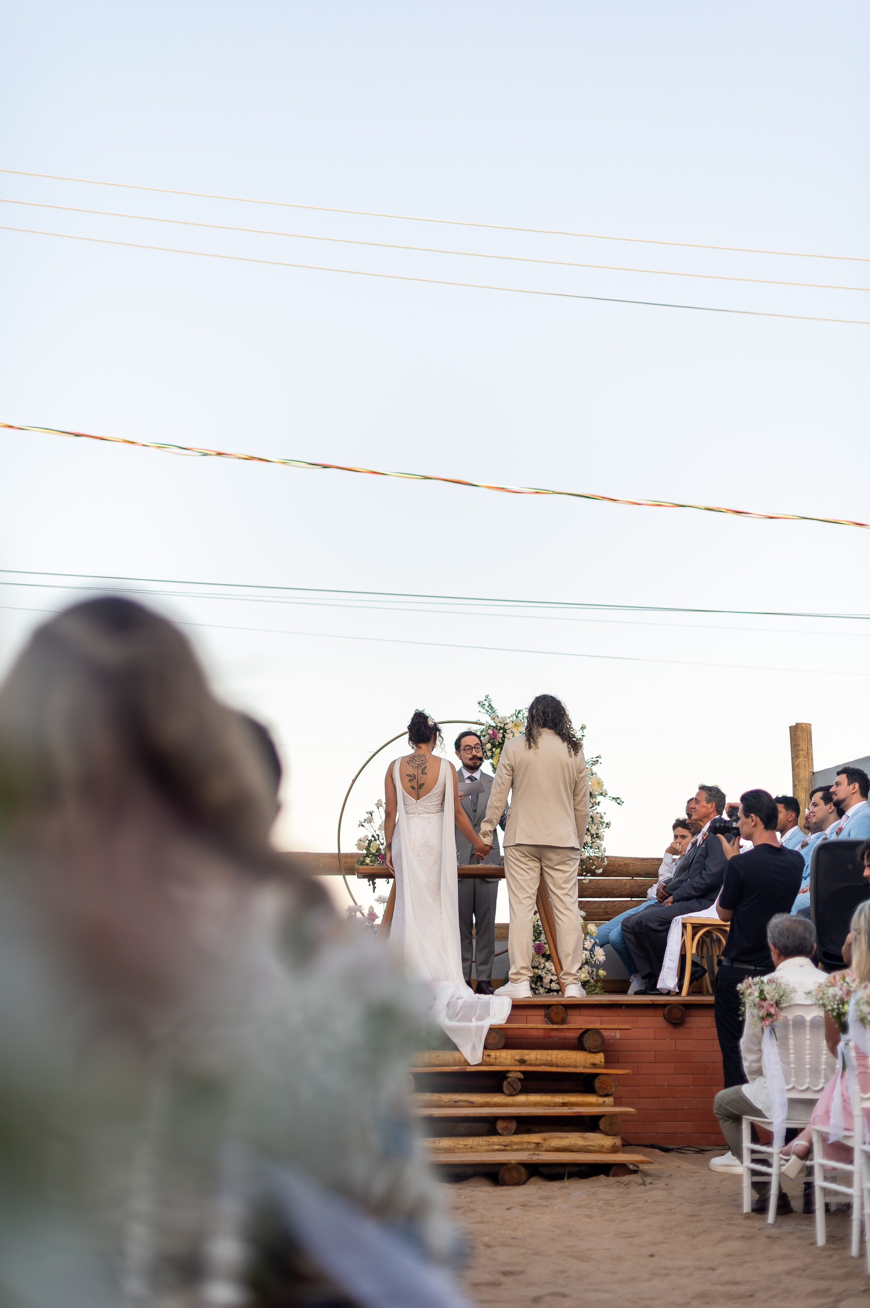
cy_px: 654
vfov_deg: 39.6
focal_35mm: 50
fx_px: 1815
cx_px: 435
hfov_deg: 27.0
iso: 100
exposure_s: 1/1600
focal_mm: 50
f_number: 1.6
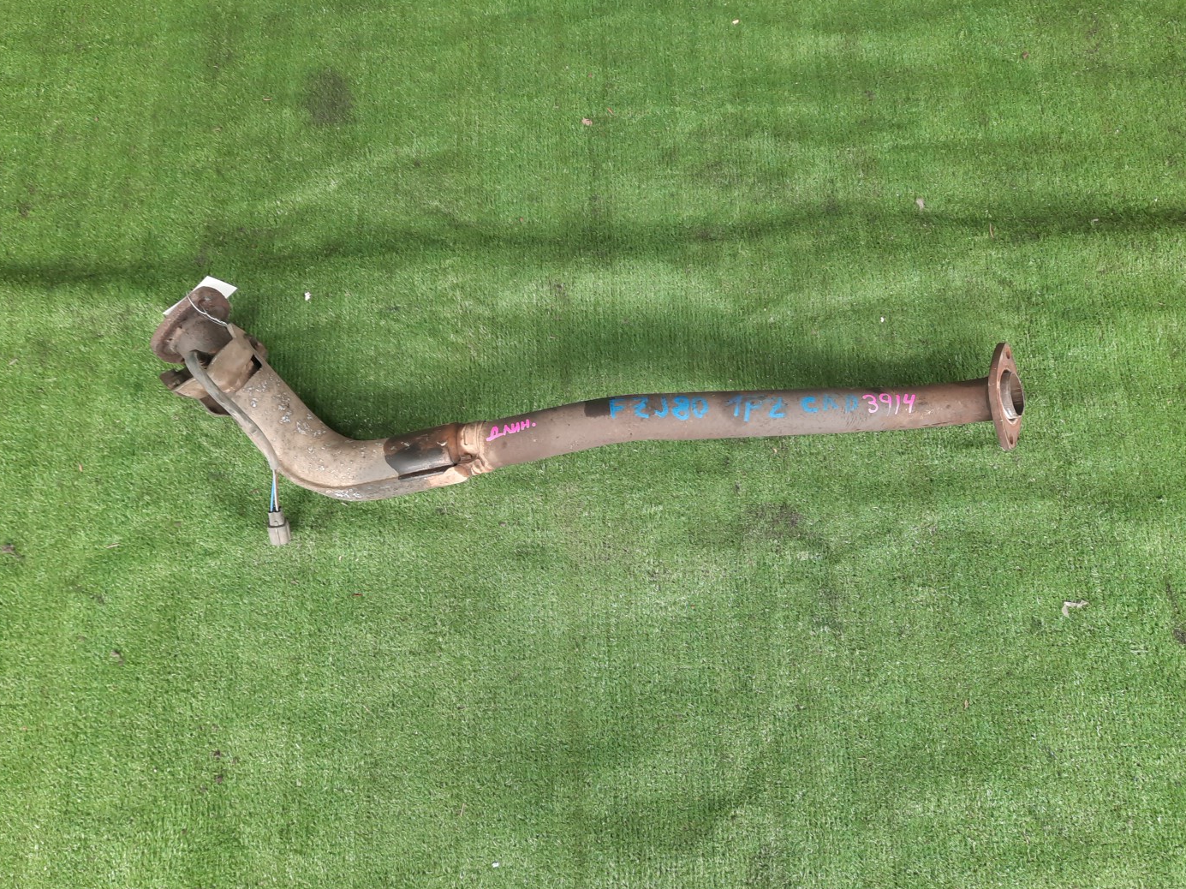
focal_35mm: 26
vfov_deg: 53.0
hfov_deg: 67.3
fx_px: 891
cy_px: 444
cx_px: 578
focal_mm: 4.6
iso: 180
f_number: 2
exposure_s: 1/50
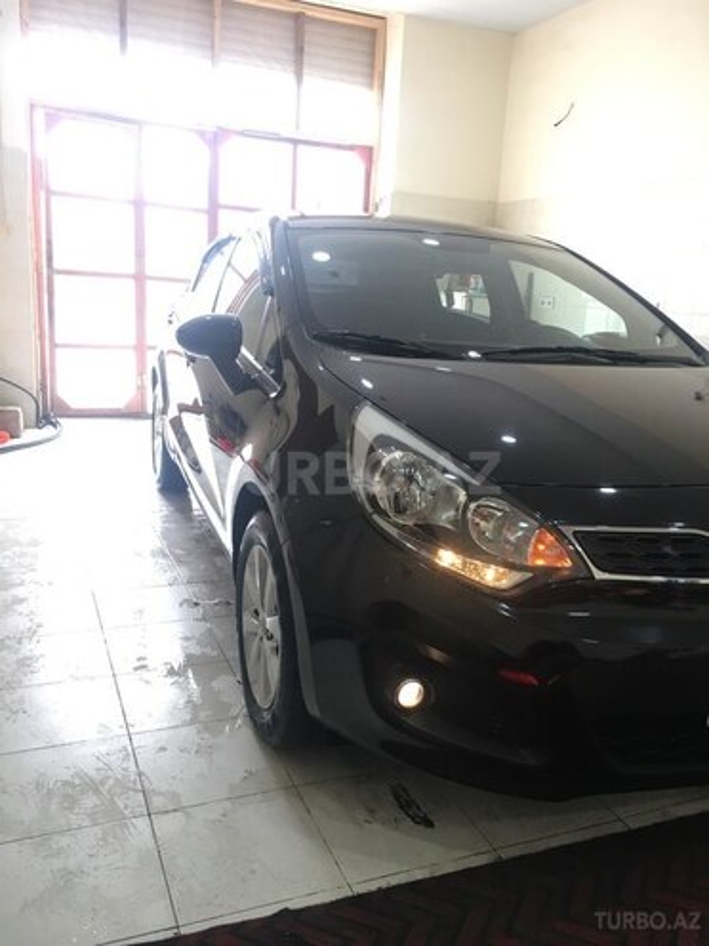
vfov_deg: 61.7
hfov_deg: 48.2
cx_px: 354
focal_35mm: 29
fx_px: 792
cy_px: 473
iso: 64
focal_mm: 4.15
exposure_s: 1/33
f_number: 2.2
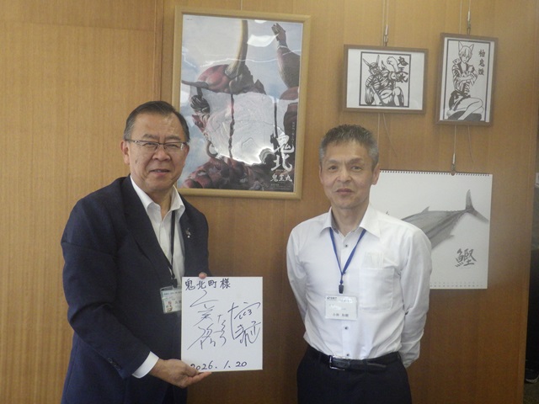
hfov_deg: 44.8
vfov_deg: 34.3
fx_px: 654
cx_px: 270
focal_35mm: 42
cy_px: 202
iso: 250
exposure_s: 1/60
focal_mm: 7.5
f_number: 4.2
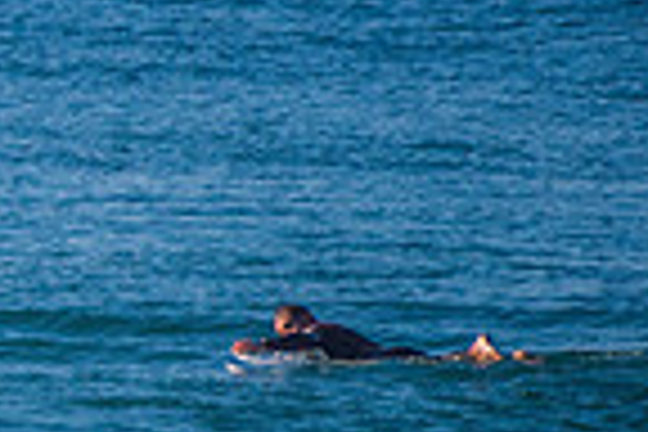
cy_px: 256
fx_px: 39309
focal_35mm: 2184
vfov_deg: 0.6
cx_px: -749
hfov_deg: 0.9
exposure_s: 1/1250
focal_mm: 500
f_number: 5.6
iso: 800
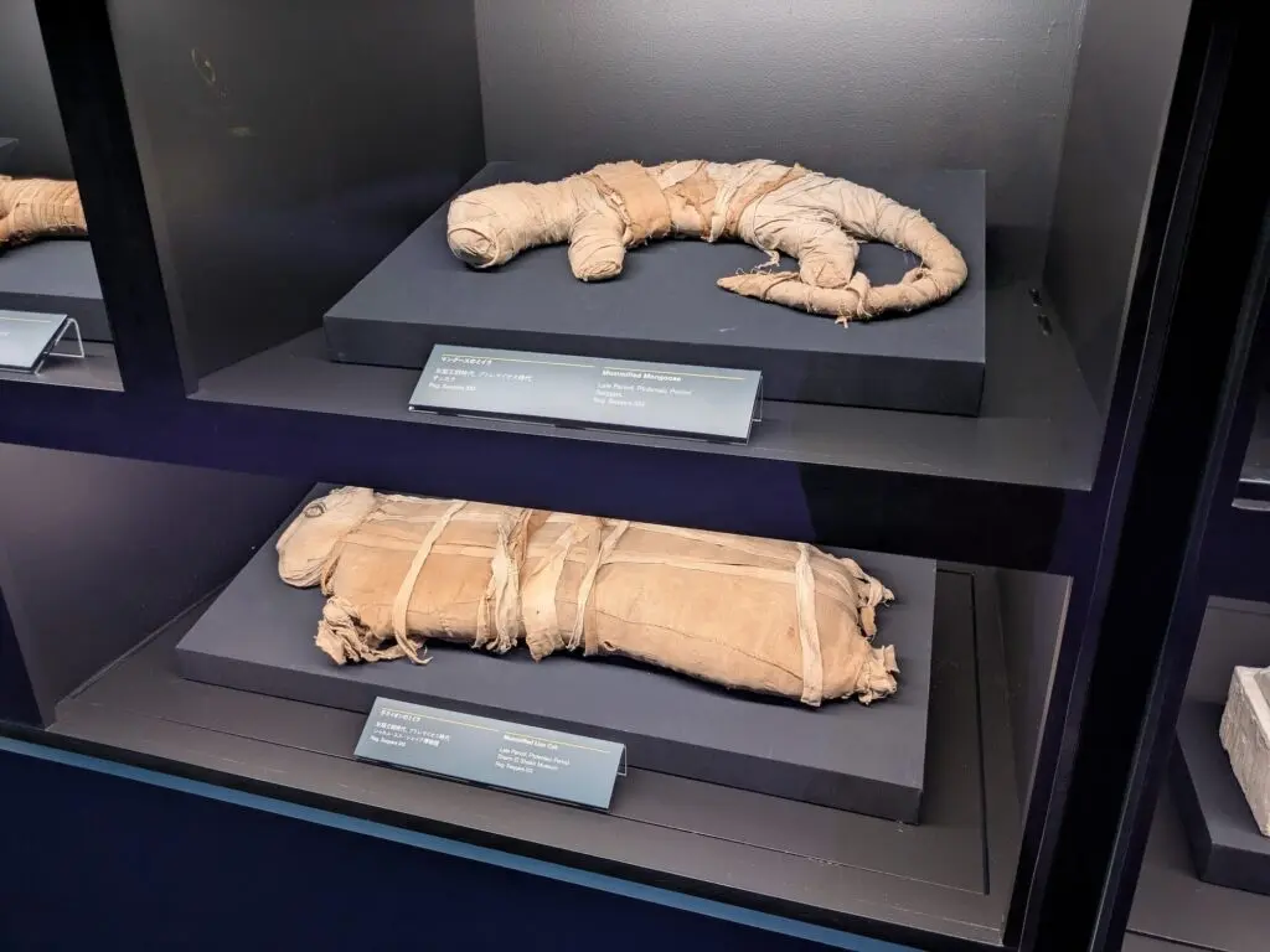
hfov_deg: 69.4
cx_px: 635
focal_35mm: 25
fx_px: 917
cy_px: 476
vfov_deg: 54.9
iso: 158
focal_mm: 5.43
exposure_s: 1/25
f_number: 1.89
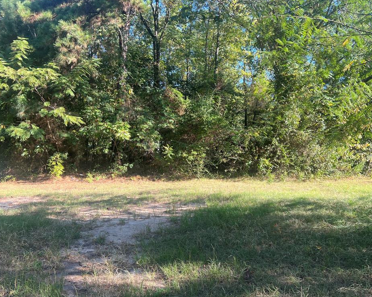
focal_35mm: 28
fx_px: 308
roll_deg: -3.3
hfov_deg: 62.2
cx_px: 193
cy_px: 149
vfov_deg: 51.5
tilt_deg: -1.1
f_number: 1.5
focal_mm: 5.7
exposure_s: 1/544
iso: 50
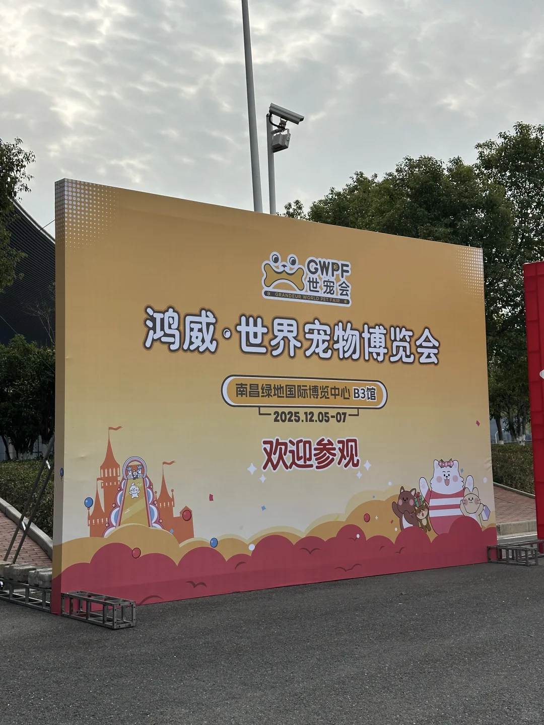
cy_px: 362
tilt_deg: +6.8
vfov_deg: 39.7
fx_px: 1006
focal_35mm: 48
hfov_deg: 30.3
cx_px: 272
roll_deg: +1.7
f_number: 1.78
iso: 64
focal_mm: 6.86
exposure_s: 1/4367
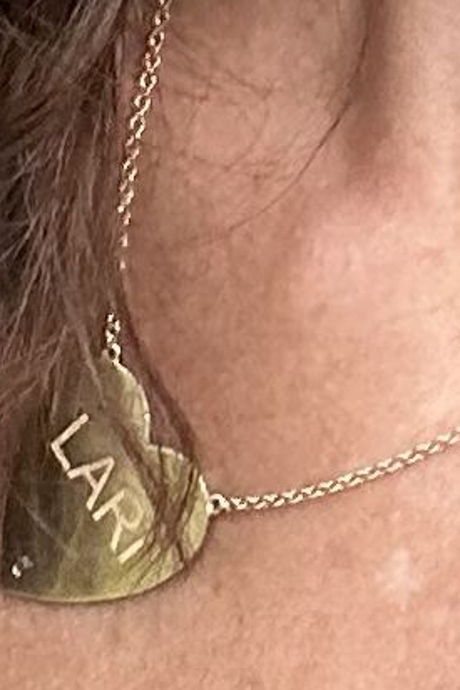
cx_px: -569
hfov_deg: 5.7
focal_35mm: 234
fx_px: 4481
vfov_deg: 7.9
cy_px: 1834
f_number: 1.9
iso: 25
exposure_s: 1/265
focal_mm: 2.69
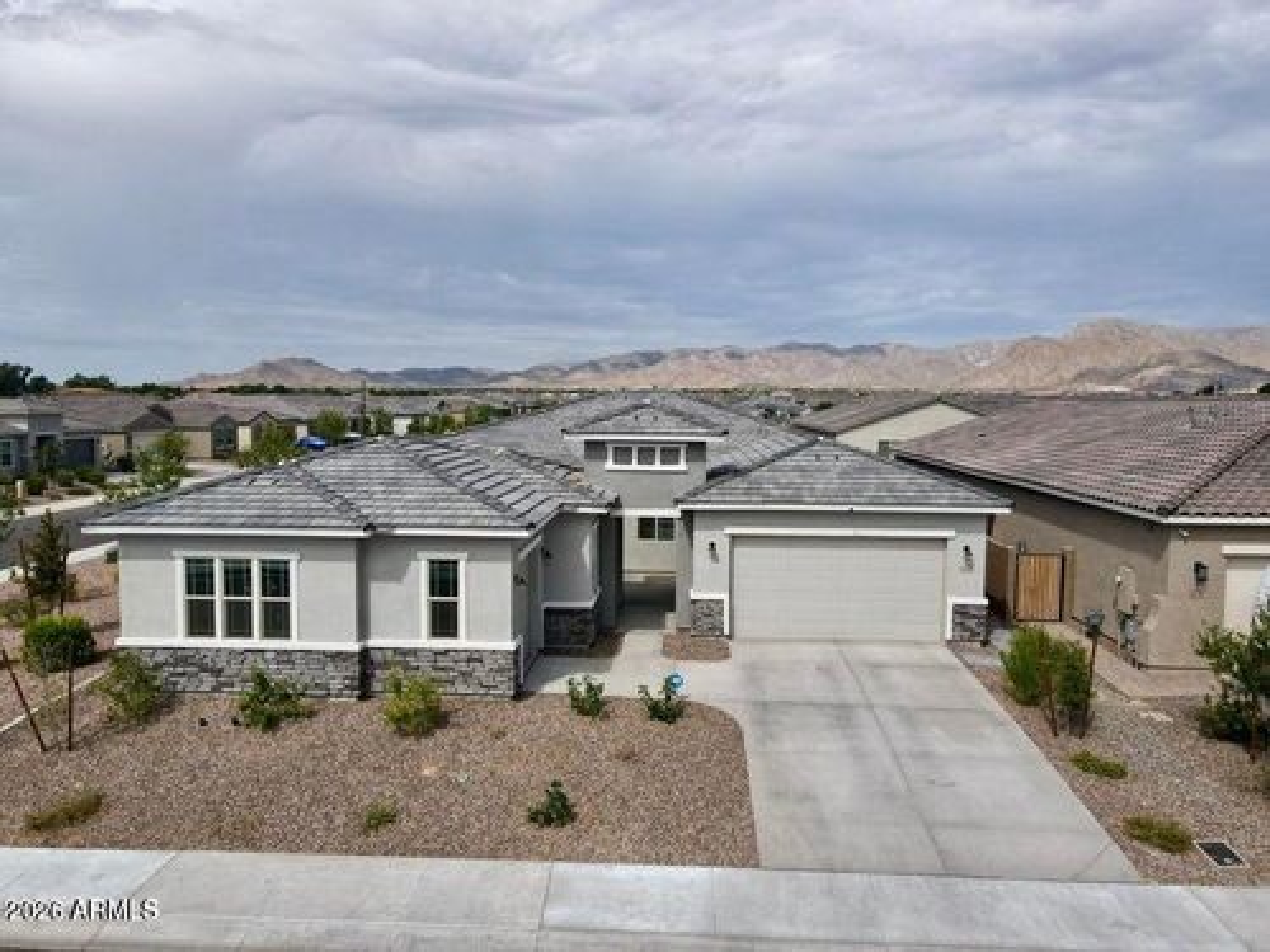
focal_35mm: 24
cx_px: 635
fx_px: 881
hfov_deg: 71.6
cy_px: 476
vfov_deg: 56.8
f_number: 2.8
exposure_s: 1/1000
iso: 100
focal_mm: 4.5
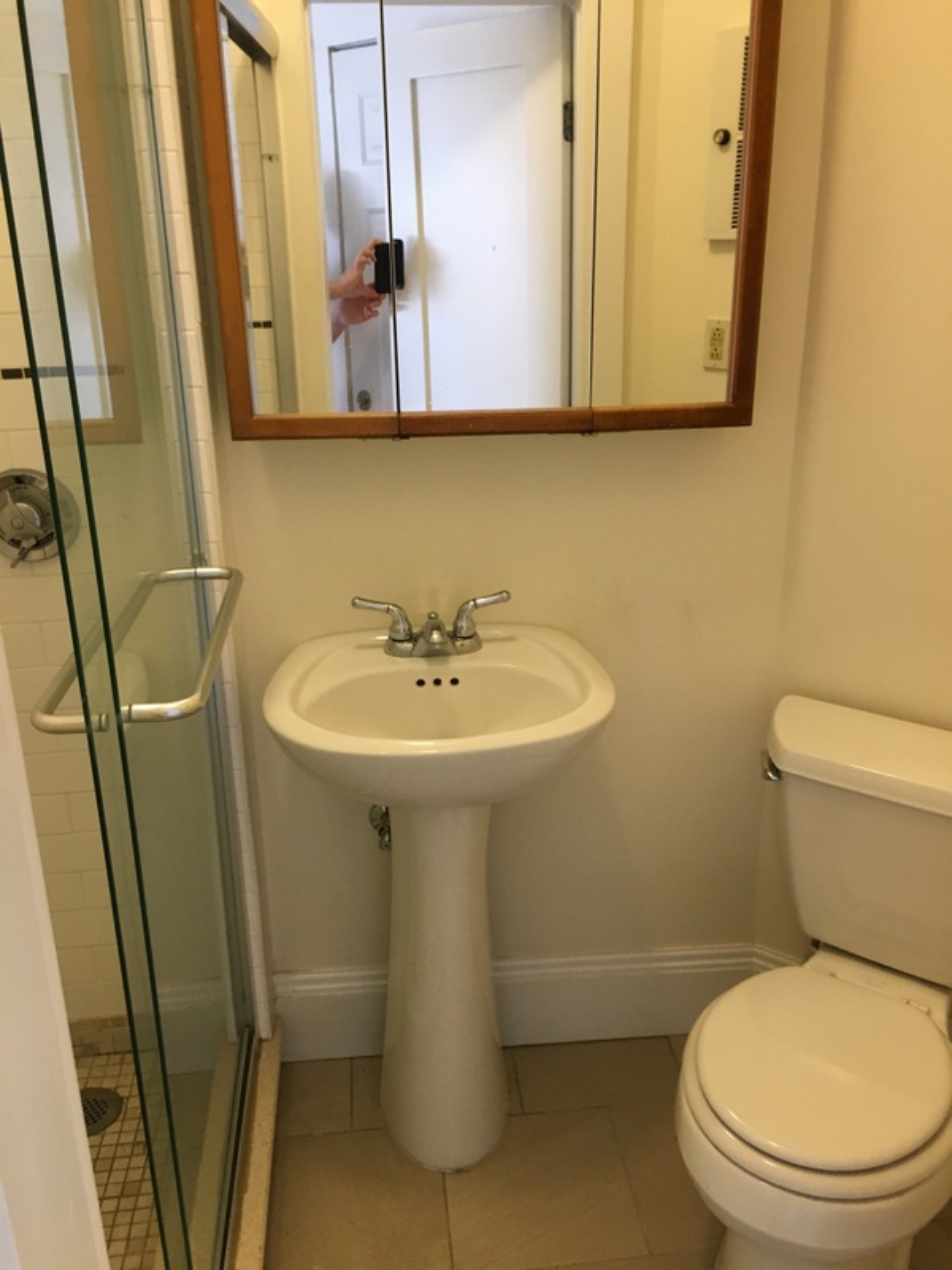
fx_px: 1063
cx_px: 476
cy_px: 635
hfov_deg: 48.2
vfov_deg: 61.7
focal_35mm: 29
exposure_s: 1/30
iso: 80
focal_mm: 4.15
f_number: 2.2
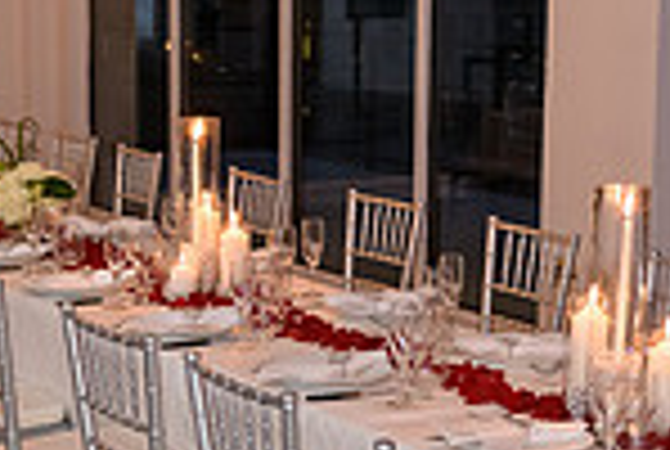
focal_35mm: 97
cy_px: 272
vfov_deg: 14.2
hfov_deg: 20.9
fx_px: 1809
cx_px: 429
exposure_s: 1/125
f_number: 3.2
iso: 1600
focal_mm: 24
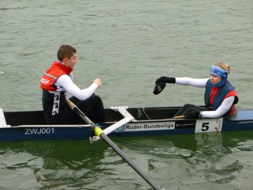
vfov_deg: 9.2
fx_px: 1177
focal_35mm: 161
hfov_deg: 12.3
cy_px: 95
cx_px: 126
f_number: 5.3
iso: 800
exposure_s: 1/160
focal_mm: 28.7
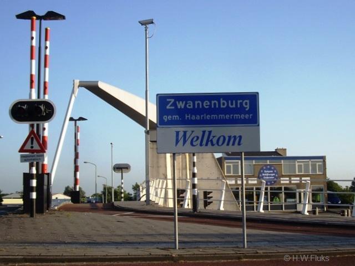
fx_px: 390
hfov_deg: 49.0
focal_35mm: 38
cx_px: 178
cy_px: 133
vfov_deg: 37.7
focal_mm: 7.9
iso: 64
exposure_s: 1/500
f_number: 2.8
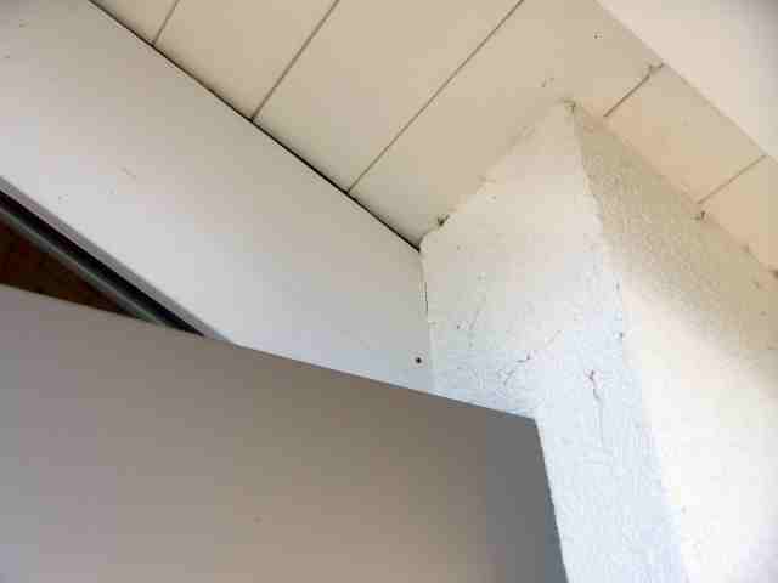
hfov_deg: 49.0
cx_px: 389
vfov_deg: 37.7
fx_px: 854
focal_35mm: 38
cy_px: 292
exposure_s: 1/65.4
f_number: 5.7
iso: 64
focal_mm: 6.4
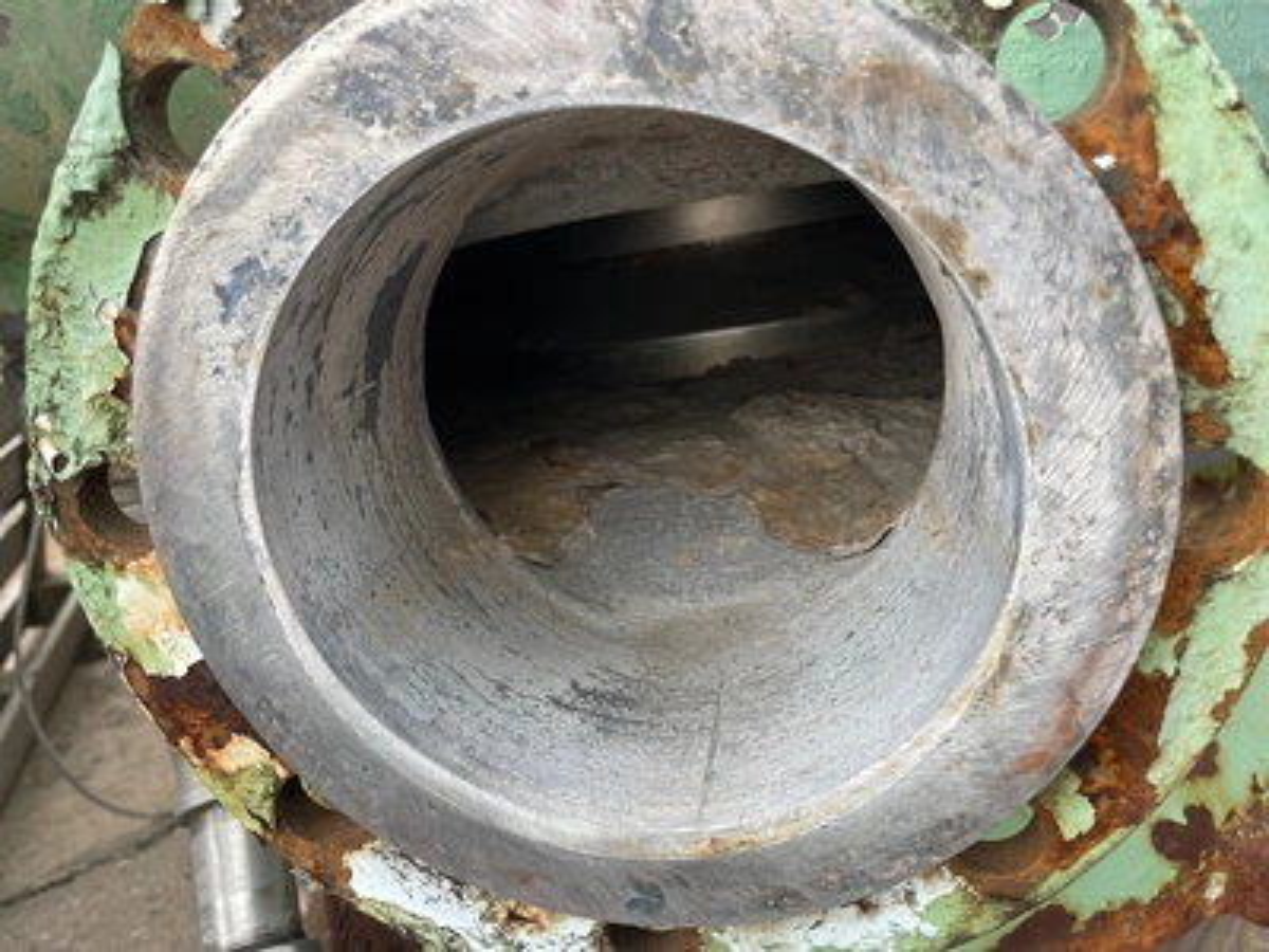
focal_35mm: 26
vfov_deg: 53.1
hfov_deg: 67.3
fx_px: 953
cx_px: 634
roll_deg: +11.8
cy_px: 476
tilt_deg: -18.3
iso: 32
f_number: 1.6
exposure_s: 1/123
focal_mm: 5.1
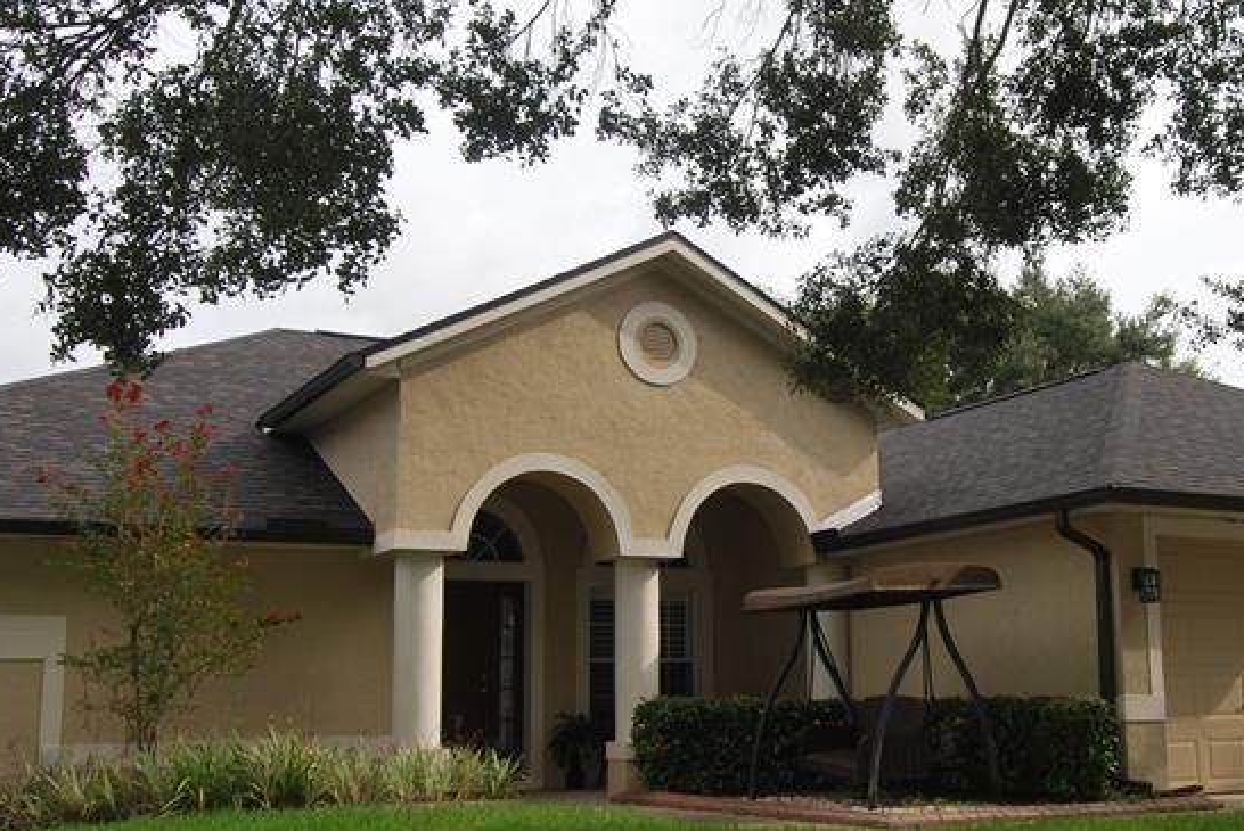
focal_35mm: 45
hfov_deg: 43.2
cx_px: 777
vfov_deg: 29.9
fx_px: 1556
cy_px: 488
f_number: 7.1
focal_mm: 16
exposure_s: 1/200
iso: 100
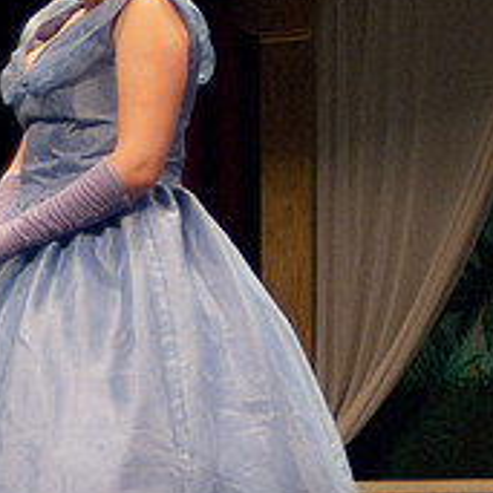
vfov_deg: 6.0
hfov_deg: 5.9
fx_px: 4737
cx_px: 14
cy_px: 262
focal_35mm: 294
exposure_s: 1/160
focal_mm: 68
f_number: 2.8
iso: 1250
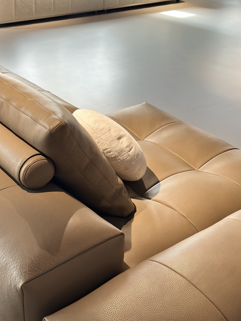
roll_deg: -5.0
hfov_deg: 28.0
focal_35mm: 52
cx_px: 130
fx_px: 483
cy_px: 166
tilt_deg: -31.1
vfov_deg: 36.8
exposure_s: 1/100
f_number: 1.78
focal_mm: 6.86
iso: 125
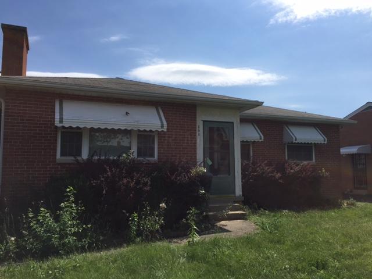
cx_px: 186
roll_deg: -1.6
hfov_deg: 61.7
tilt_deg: +4.1
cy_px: 140
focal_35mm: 29
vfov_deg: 48.2
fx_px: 312
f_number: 2.2
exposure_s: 1/3049
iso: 32
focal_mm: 4.15
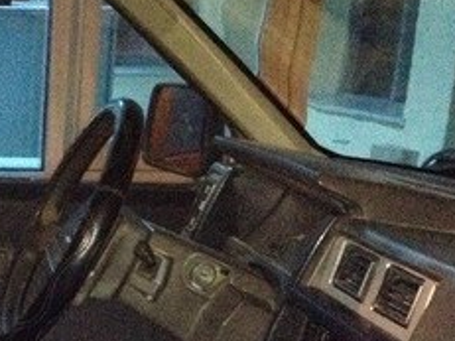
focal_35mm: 100
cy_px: 372
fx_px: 1314
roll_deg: -1.3
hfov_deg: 18.9
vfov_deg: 14.5
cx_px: -49
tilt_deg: -17.7
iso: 800
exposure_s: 1/16
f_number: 2.4
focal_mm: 4.28
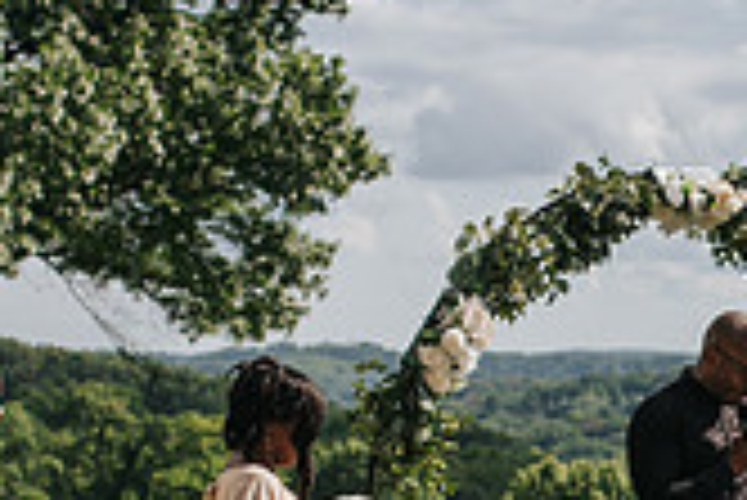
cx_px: 759
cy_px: 586
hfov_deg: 13.7
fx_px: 3053
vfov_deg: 9.2
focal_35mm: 147
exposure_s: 1/8000
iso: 250
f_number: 2.8
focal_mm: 35
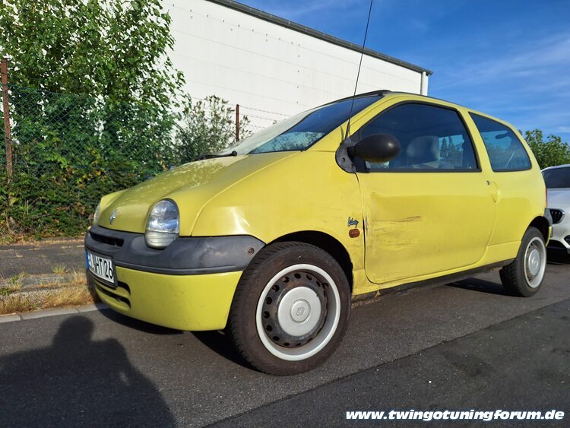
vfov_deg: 58.9
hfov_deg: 73.9
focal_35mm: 23
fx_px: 379
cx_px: 285
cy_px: 214
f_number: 1.8
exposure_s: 1/3205
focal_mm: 5.54
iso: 40
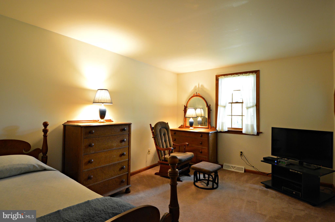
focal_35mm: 18
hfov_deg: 90.1
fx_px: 167
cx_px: 168
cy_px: 111
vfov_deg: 67.3
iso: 800
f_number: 3.8
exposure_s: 1/15
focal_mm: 12
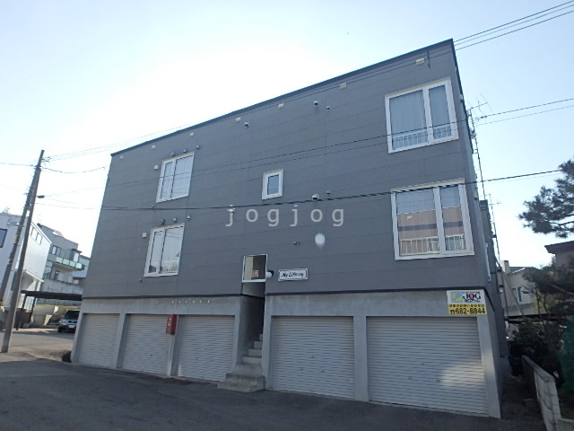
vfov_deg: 63.4
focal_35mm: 21
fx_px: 348
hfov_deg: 79.0
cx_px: 287
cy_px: 216
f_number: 3.5
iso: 125
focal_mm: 3.7
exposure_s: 1/800
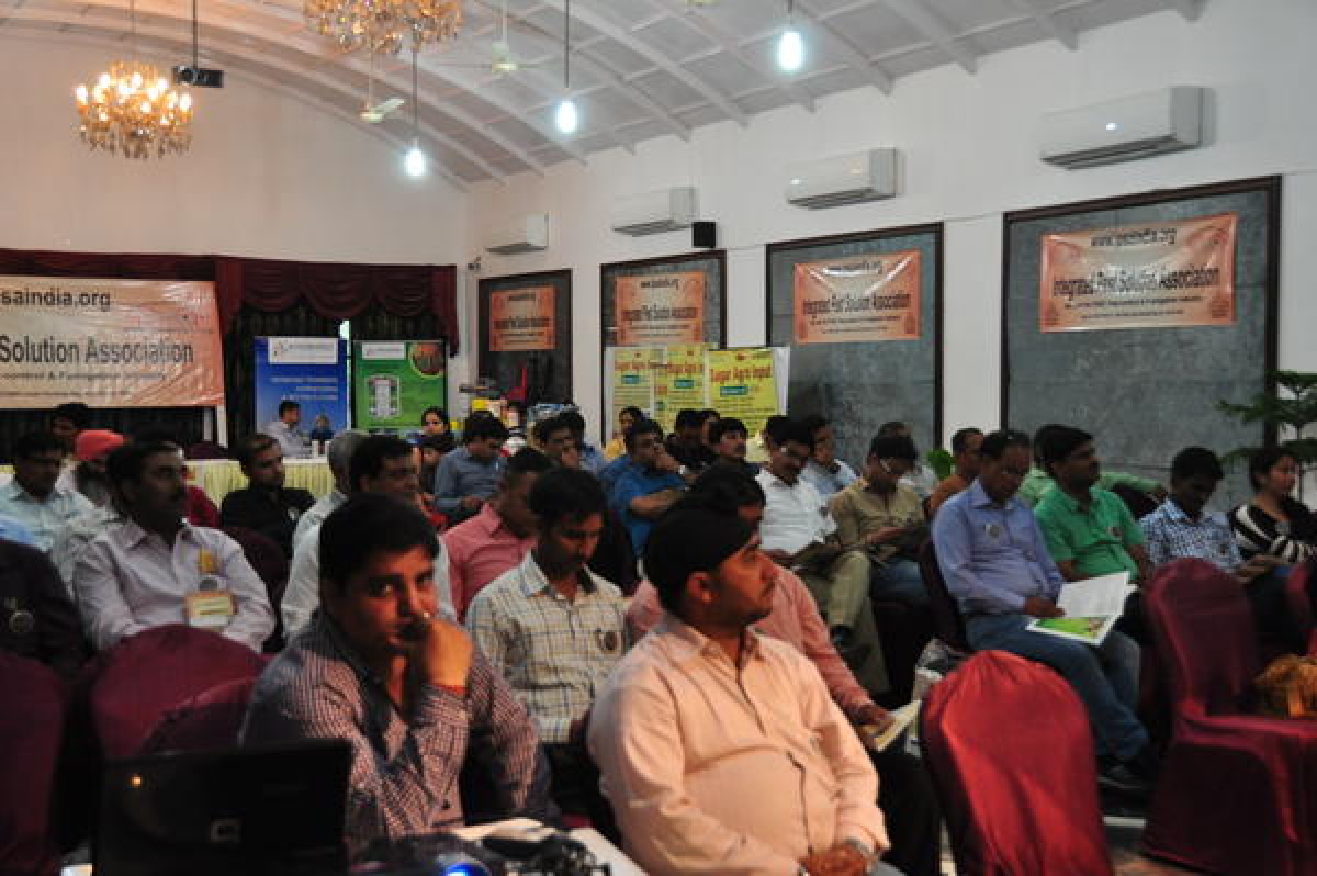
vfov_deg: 28.0
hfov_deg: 41.1
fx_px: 1755
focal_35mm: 48
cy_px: 438
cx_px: 658
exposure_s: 1/60
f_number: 4.5
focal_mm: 32
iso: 800
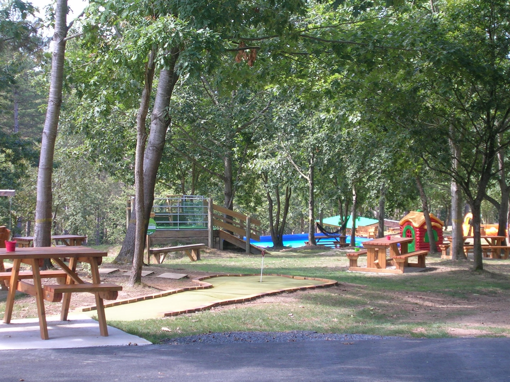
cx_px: 255
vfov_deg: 14.5
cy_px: 191
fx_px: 1503
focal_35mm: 102
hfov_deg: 19.3
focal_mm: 15.5
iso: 50
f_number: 4.8
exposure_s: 1/52.7
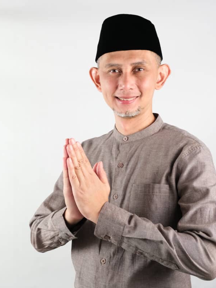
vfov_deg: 34.9
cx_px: 62
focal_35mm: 55
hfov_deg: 26.3
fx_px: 457
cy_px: 144
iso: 500
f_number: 7.1
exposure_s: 1/100
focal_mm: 25.4
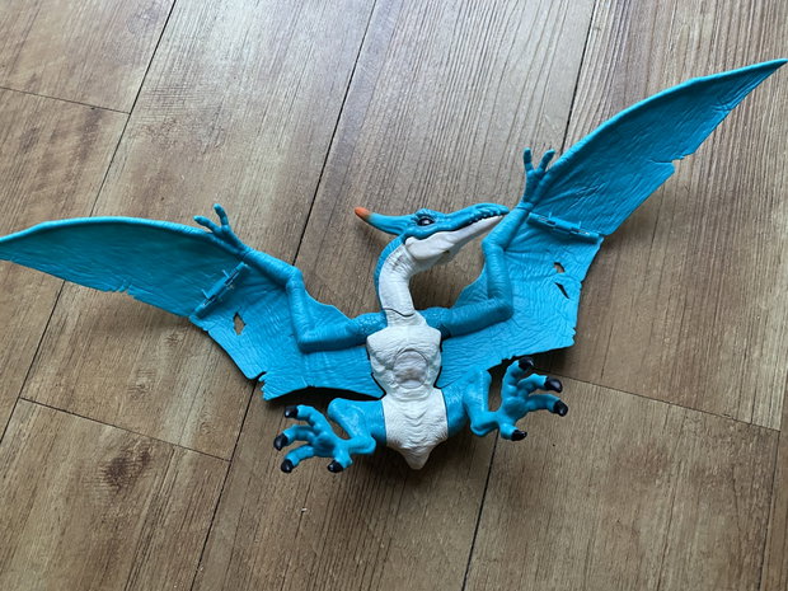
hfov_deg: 67.3
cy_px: 296
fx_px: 592
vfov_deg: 53.1
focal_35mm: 26
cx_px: 394
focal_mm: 4.25
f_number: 1.8
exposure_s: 1/60
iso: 400
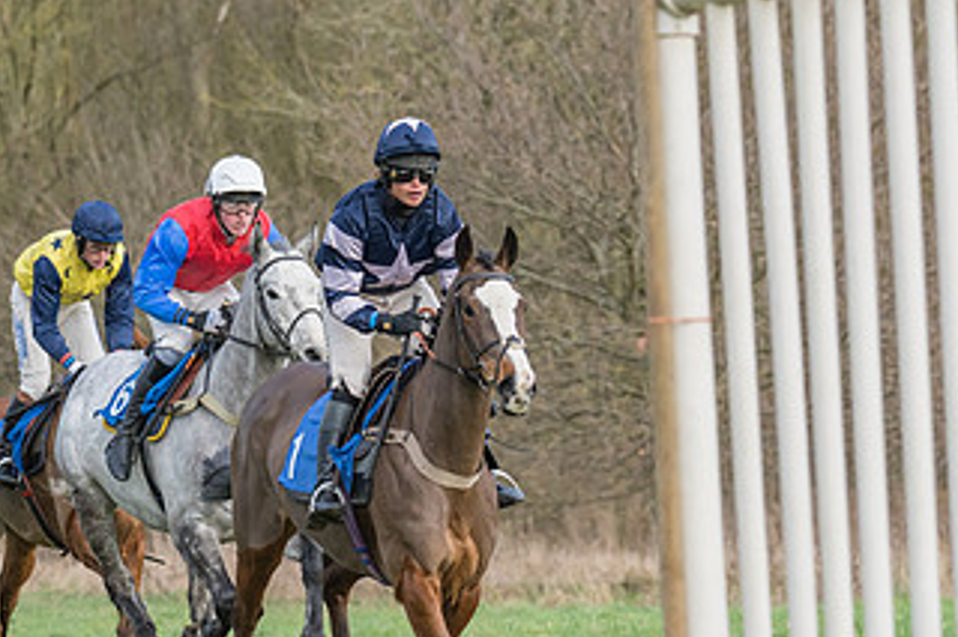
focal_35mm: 341
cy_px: 353
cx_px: 369
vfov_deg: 4.0
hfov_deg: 6.0
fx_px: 9069
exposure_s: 1/1000
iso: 800
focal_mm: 123
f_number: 4
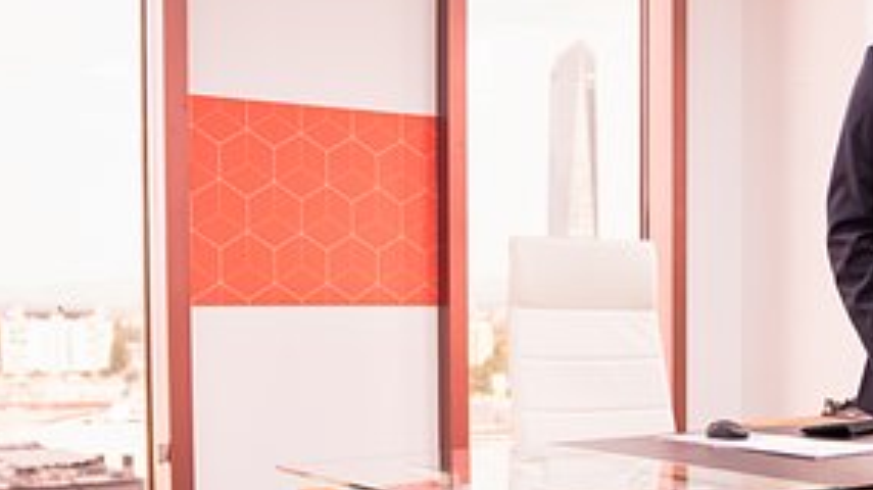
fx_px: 1481
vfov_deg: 18.6
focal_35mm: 64
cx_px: 705
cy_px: 383
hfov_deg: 31.9
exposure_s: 1/250
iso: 400
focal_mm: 29
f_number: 2.8
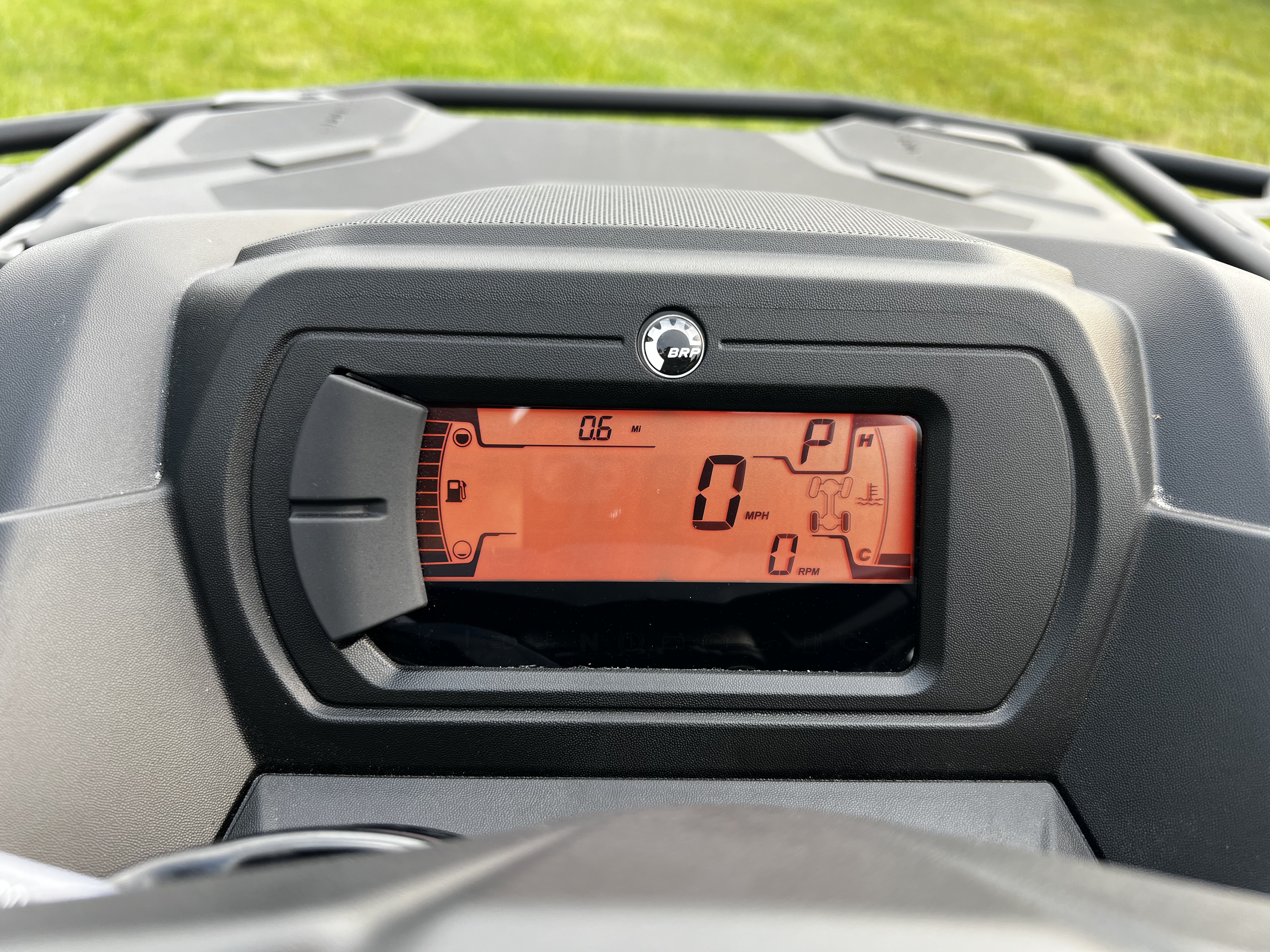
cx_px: 635
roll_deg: -0.9
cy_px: 476
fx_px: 954
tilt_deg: -38.8
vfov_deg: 53.1
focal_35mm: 26
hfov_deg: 67.3
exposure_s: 1/121
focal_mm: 5.7
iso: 40
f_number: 1.5
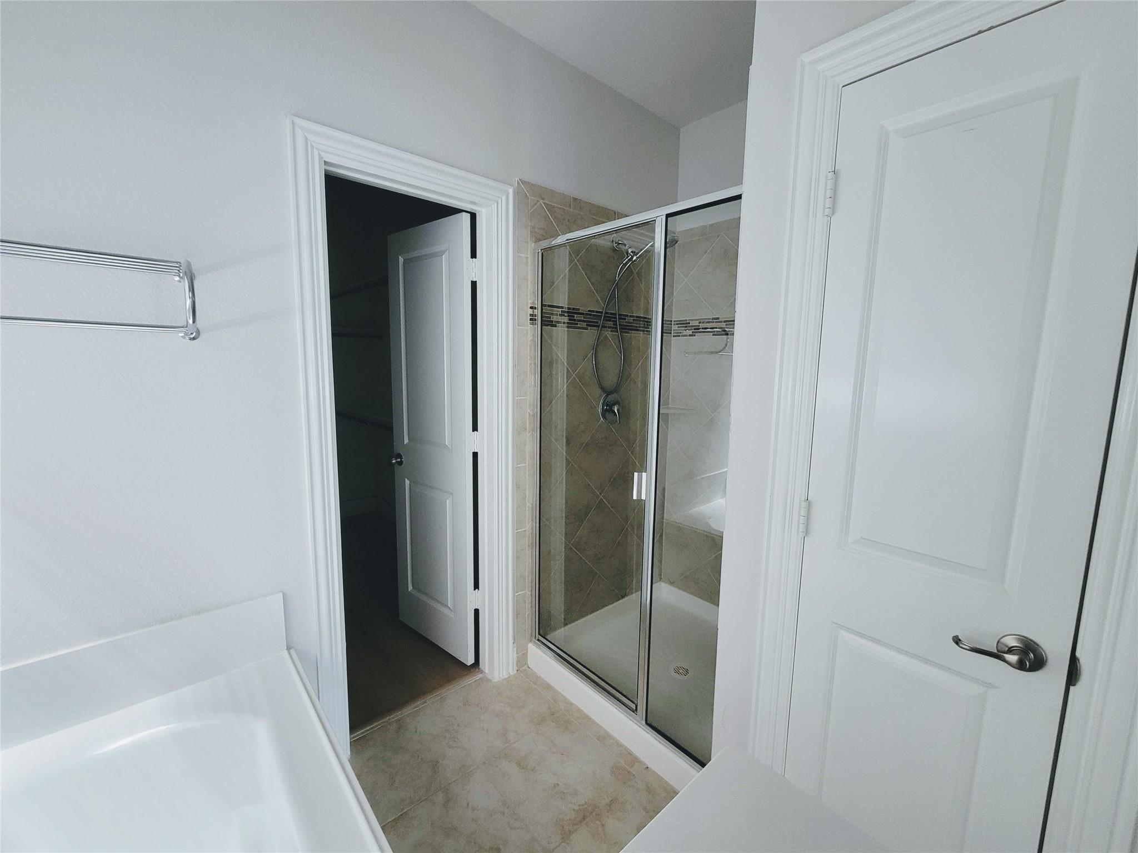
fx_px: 427
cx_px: 569
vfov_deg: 89.9
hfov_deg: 106.2
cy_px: 426
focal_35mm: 13
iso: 320
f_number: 2.2
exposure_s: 1/30
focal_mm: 2.2
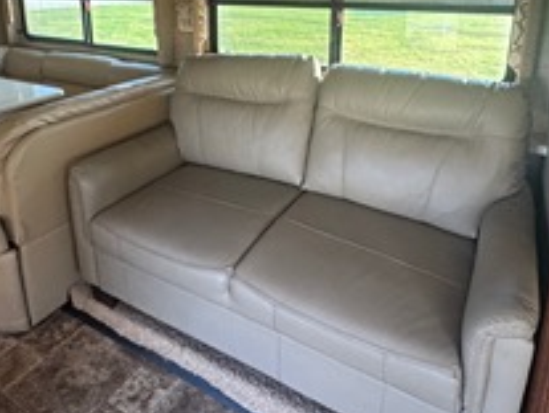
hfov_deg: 65.2
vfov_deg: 48.4
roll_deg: -0.4
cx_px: 260
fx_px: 429
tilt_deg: -13.5
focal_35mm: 27
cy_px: 79
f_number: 2.2
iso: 200
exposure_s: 1/99
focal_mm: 2.22
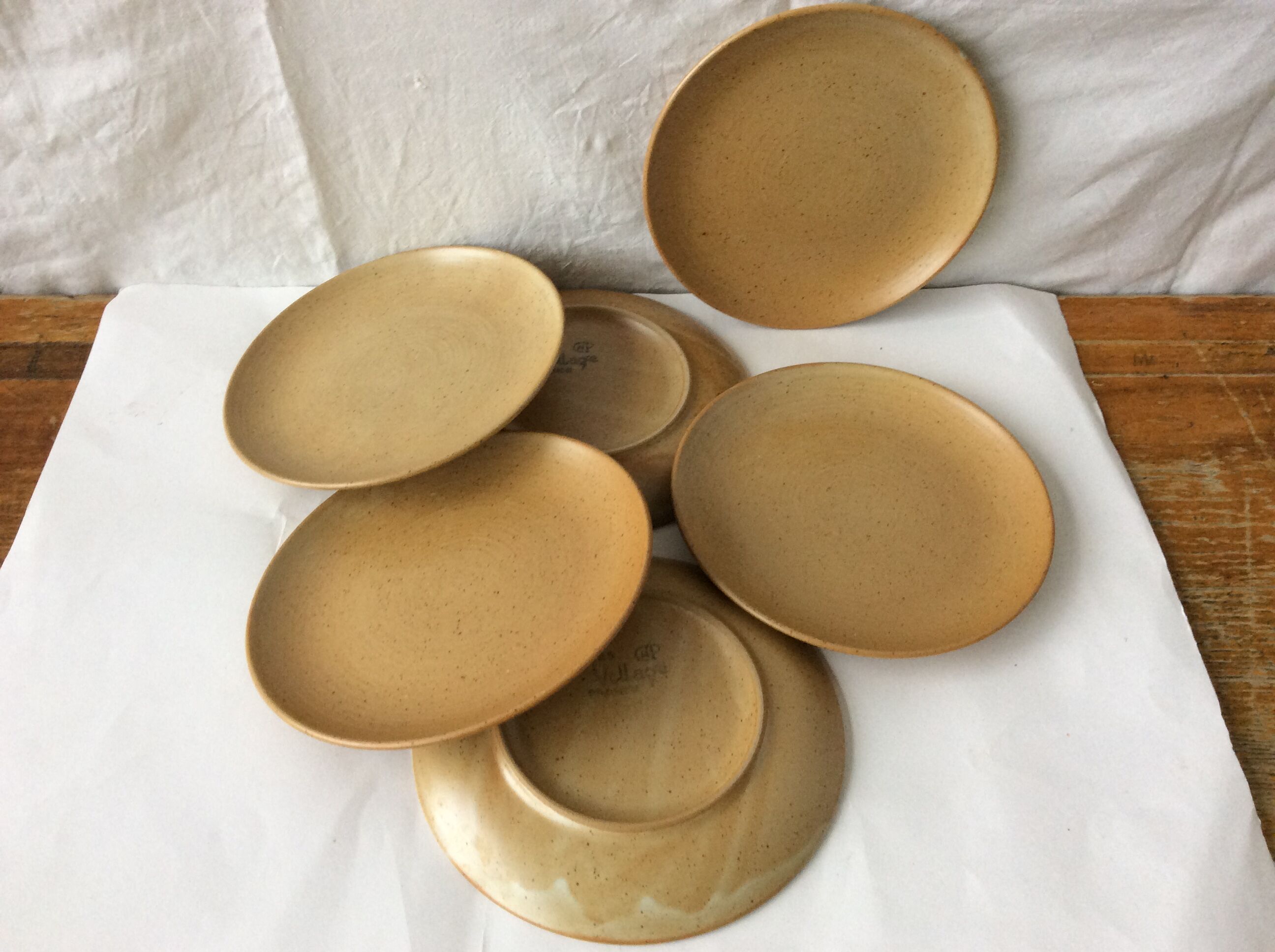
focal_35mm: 32
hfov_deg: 56.9
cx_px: 638
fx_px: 1177
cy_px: 476
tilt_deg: -50.4
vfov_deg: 44.1
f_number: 2.4
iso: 80
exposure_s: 1/25
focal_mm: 3.3
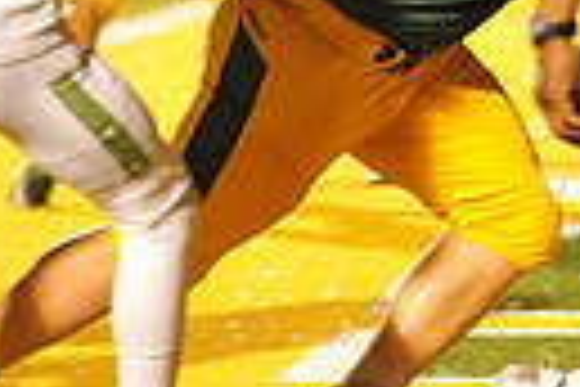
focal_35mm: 835
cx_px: 949
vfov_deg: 1.6
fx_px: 13452
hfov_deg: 2.5
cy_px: 50
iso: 6400
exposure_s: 1/320
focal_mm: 185
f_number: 4
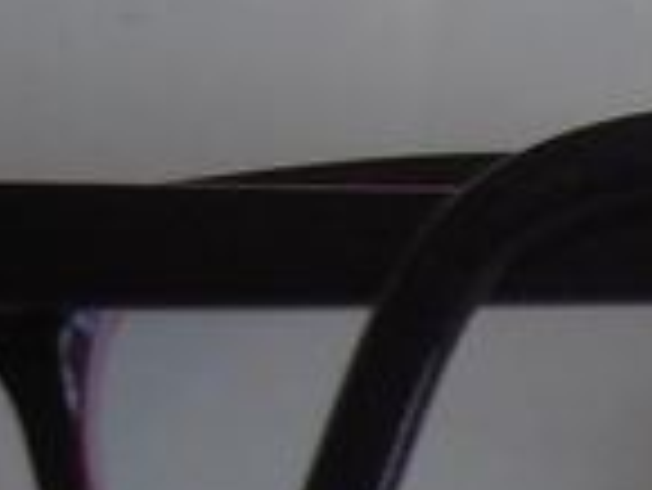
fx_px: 3110
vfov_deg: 8.8
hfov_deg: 11.7
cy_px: 728
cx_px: 796
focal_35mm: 165
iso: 100
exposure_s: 1/30
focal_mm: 4.2
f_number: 3
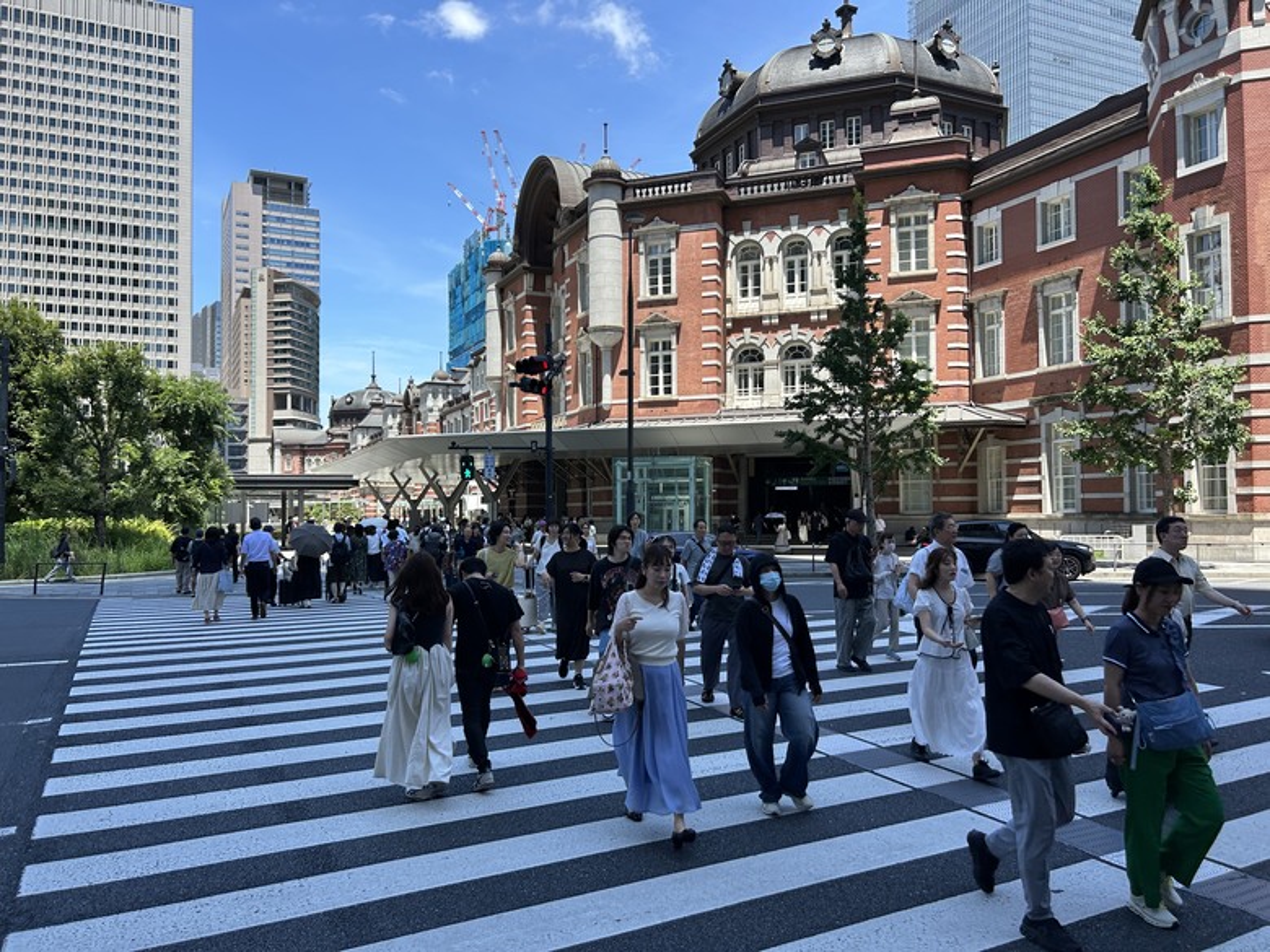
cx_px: 635
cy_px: 476
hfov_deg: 67.3
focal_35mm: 26
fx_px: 954
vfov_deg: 53.1
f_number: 1.5
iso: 50
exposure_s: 1/1511
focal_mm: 5.7
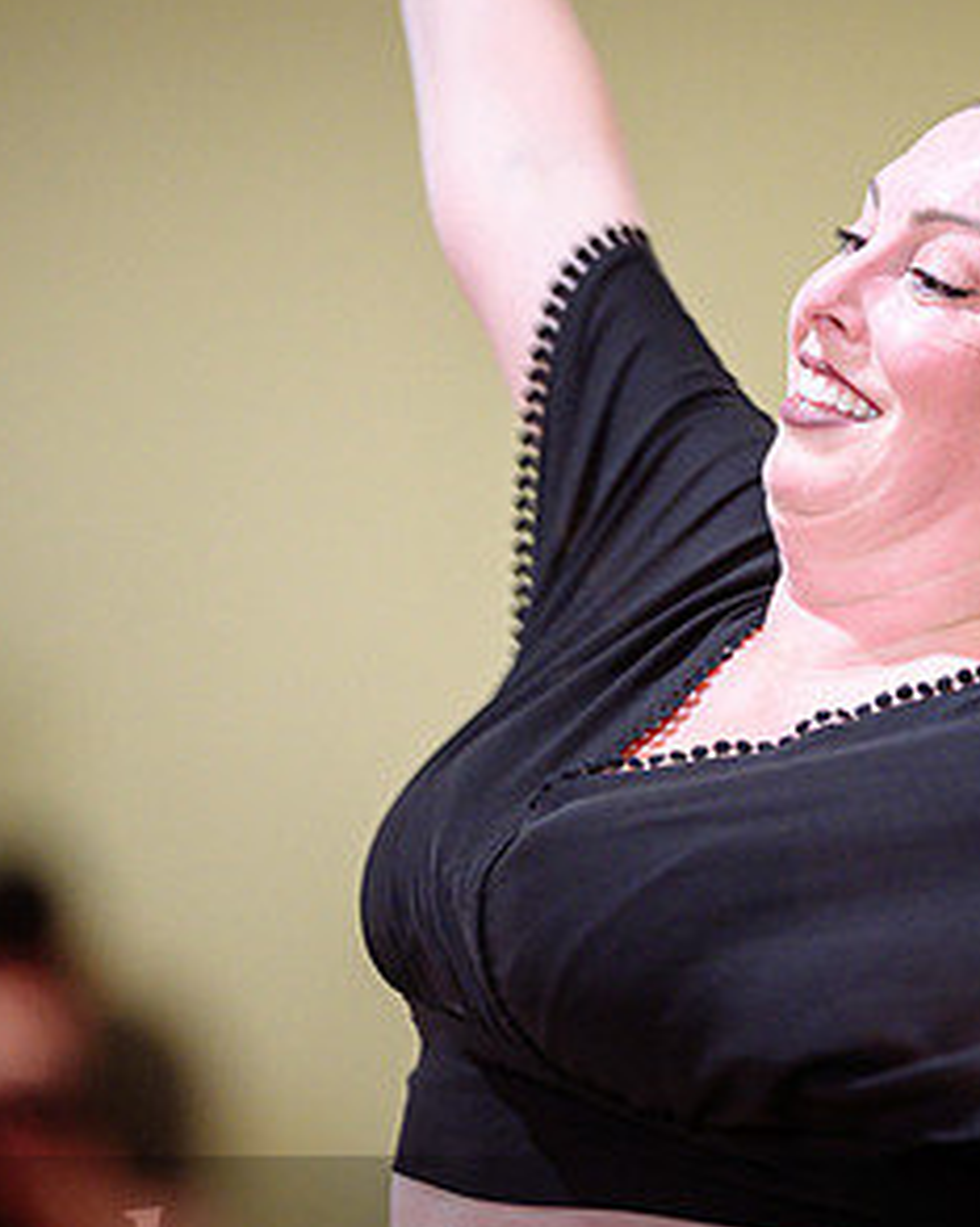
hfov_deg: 4.2
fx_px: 13501
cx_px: 687
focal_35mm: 372
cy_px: 724
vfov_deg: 5.2
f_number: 2
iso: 1000
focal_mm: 200
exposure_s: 1/250
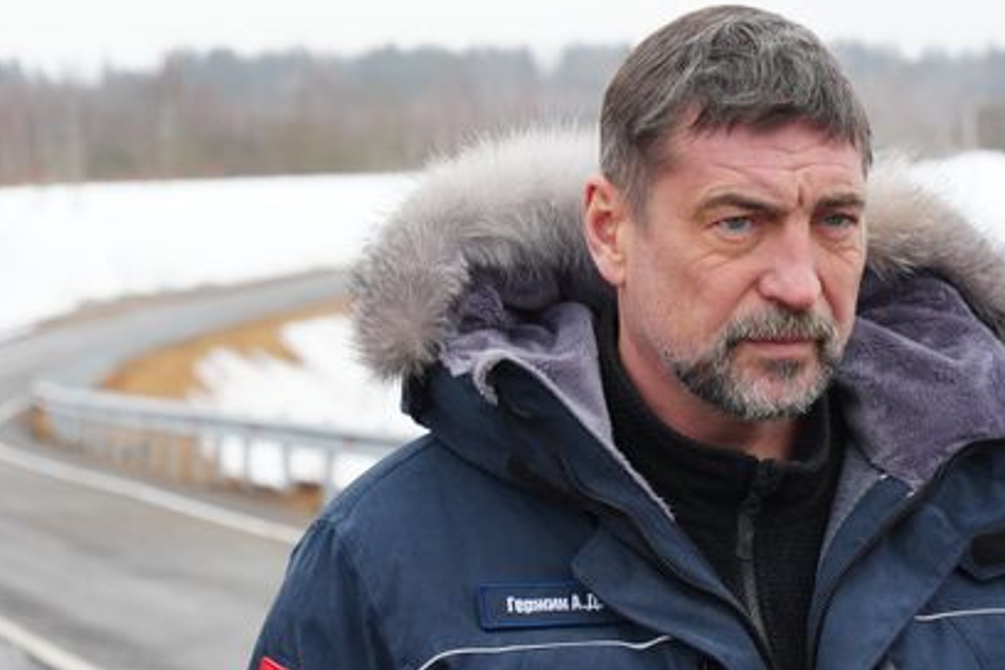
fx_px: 3350
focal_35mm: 120
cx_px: 494
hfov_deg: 17.1
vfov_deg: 11.4
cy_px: 461
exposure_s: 1/200
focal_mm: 70
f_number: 5.6
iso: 800
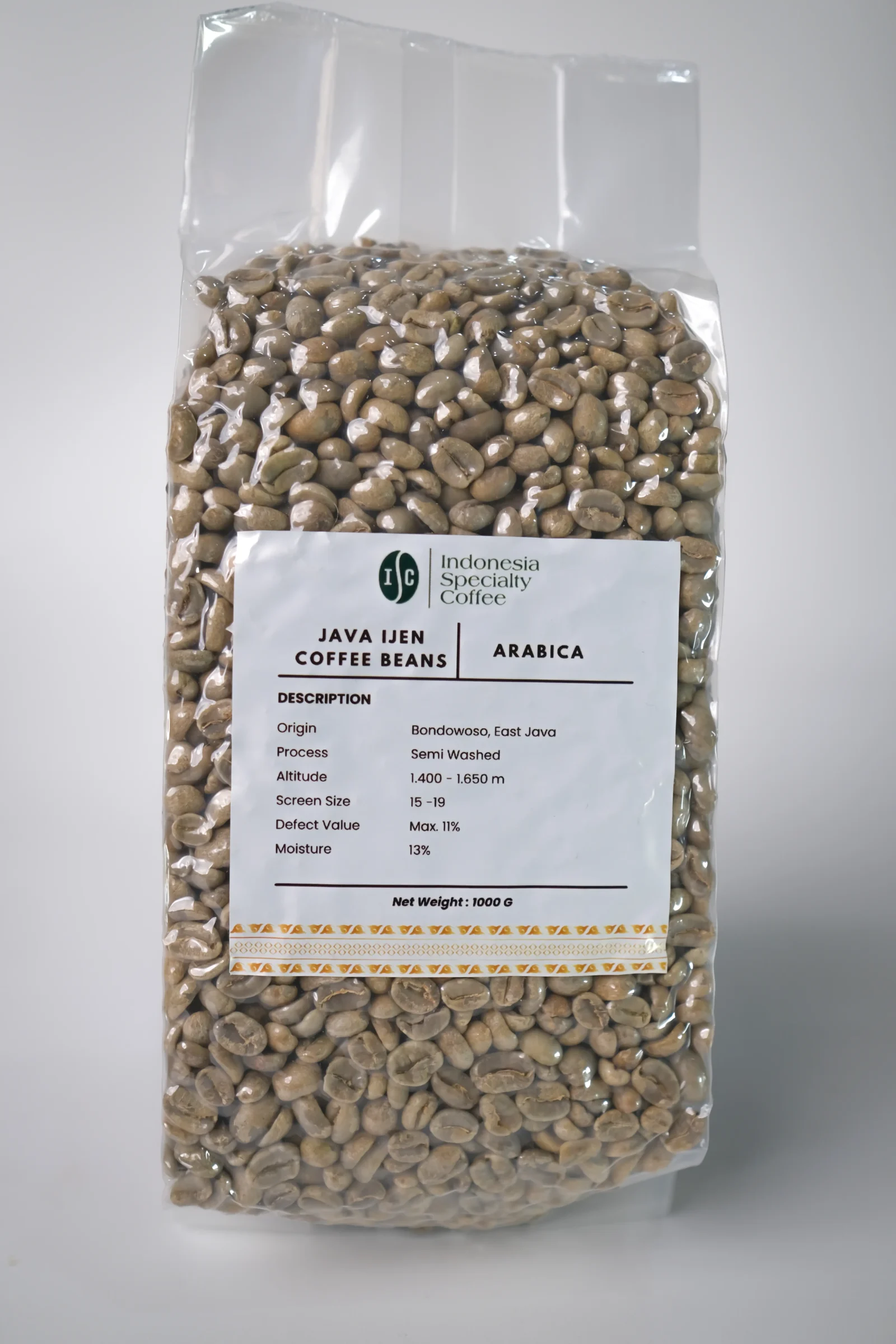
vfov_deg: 54.4
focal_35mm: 35
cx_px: 448
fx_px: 1307
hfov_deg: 37.9
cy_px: 672
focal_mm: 23
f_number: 3.2
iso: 200
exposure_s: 1/125
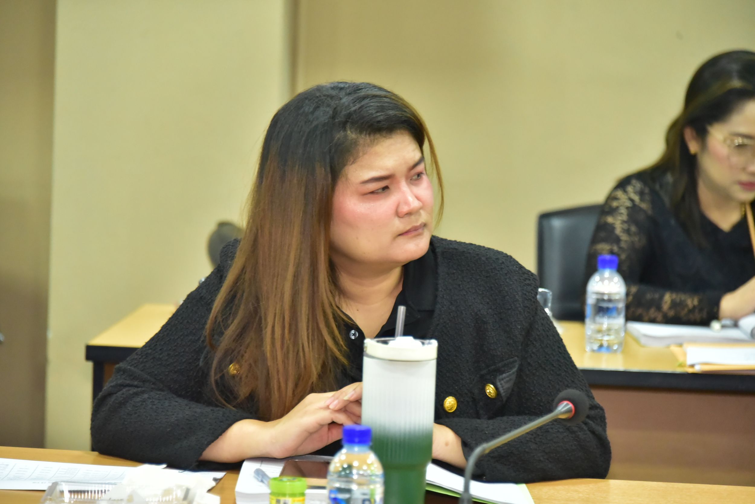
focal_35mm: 190
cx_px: 378
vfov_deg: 7.2
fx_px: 3986
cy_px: 252
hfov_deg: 10.8
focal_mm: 190
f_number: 5.6
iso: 6400
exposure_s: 1/200
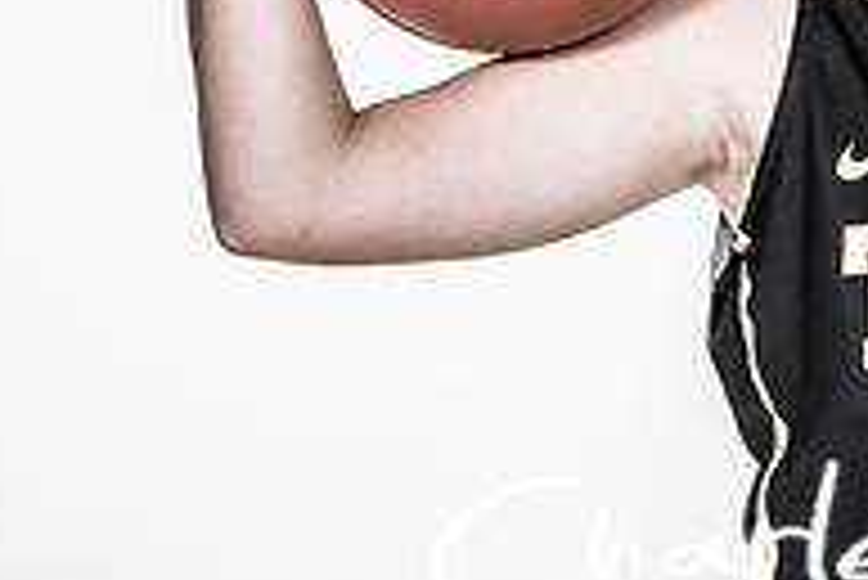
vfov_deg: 1.9
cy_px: -25
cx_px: 1057
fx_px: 17372
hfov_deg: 2.9
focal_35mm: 720
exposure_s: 1/160
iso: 200
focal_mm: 160
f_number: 6.3
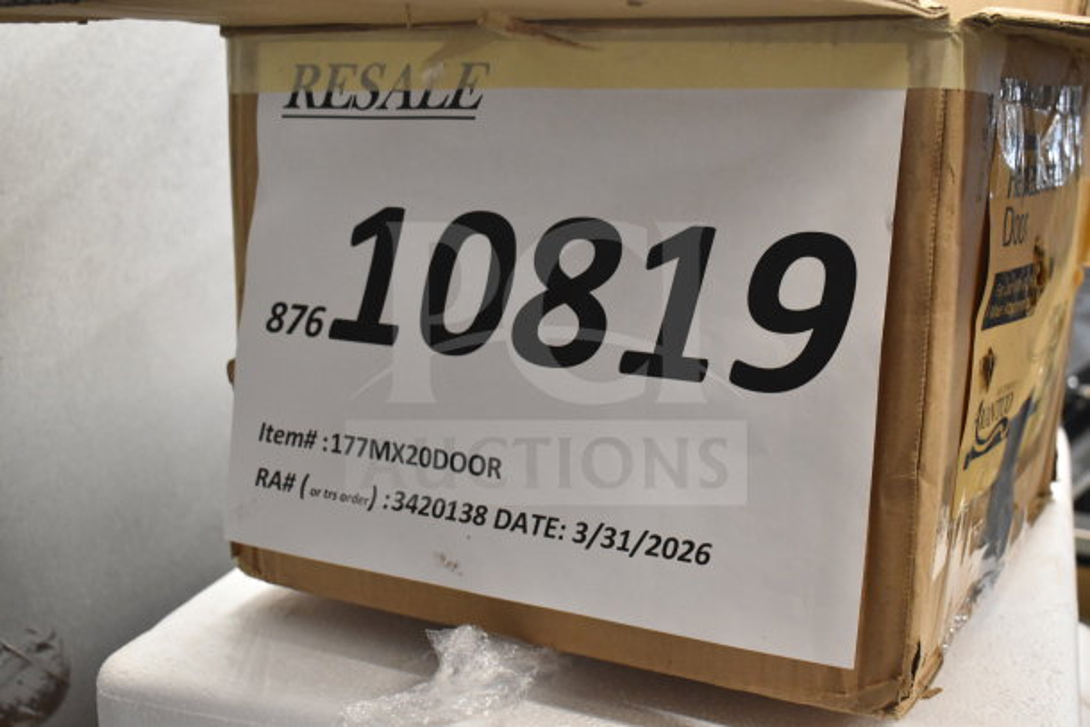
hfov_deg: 42.3
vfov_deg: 29.0
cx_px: 545
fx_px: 1408
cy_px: 364
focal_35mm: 46
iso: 2500
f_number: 4.2
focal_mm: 31
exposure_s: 1/50
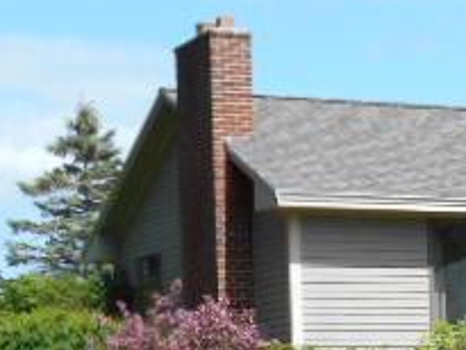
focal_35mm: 153
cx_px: 671
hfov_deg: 12.4
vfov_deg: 9.5
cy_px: 498
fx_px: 2061
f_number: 4.5
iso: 80
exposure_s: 1/400
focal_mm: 8.8
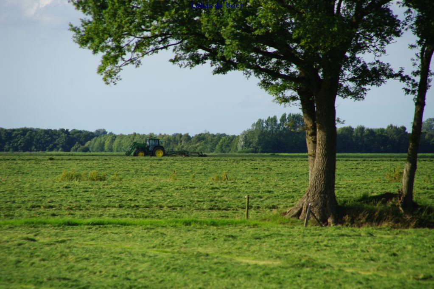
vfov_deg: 4.6
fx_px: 3613
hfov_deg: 6.9
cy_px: 144
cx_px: 217
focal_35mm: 300
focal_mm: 200
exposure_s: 1/200
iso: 100
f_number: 8
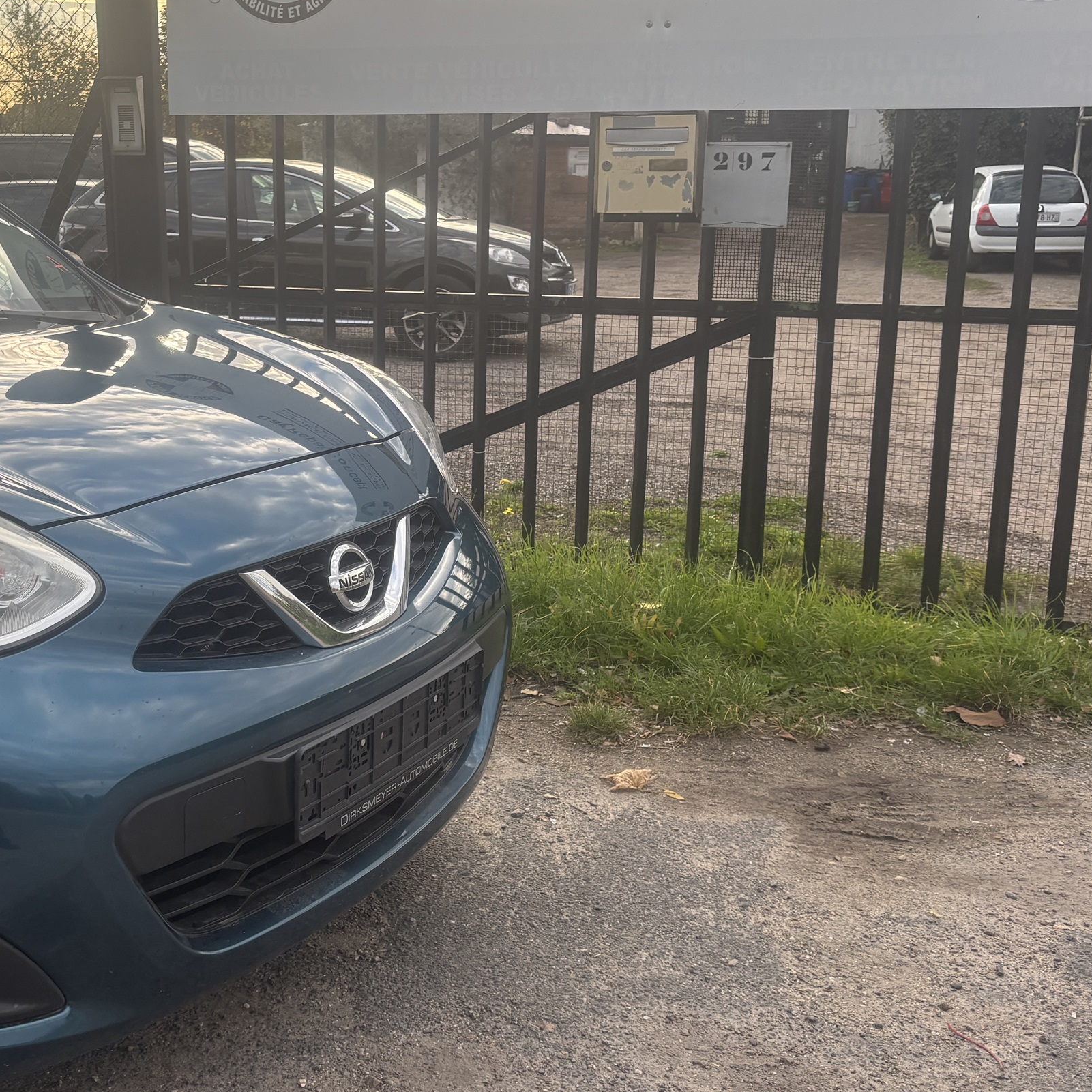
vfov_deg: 40.8
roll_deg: +0.7
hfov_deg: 40.5
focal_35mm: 41
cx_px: 373
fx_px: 1463
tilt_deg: -12.3
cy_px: 475
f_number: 1.6
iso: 50
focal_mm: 5.96
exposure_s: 1/502
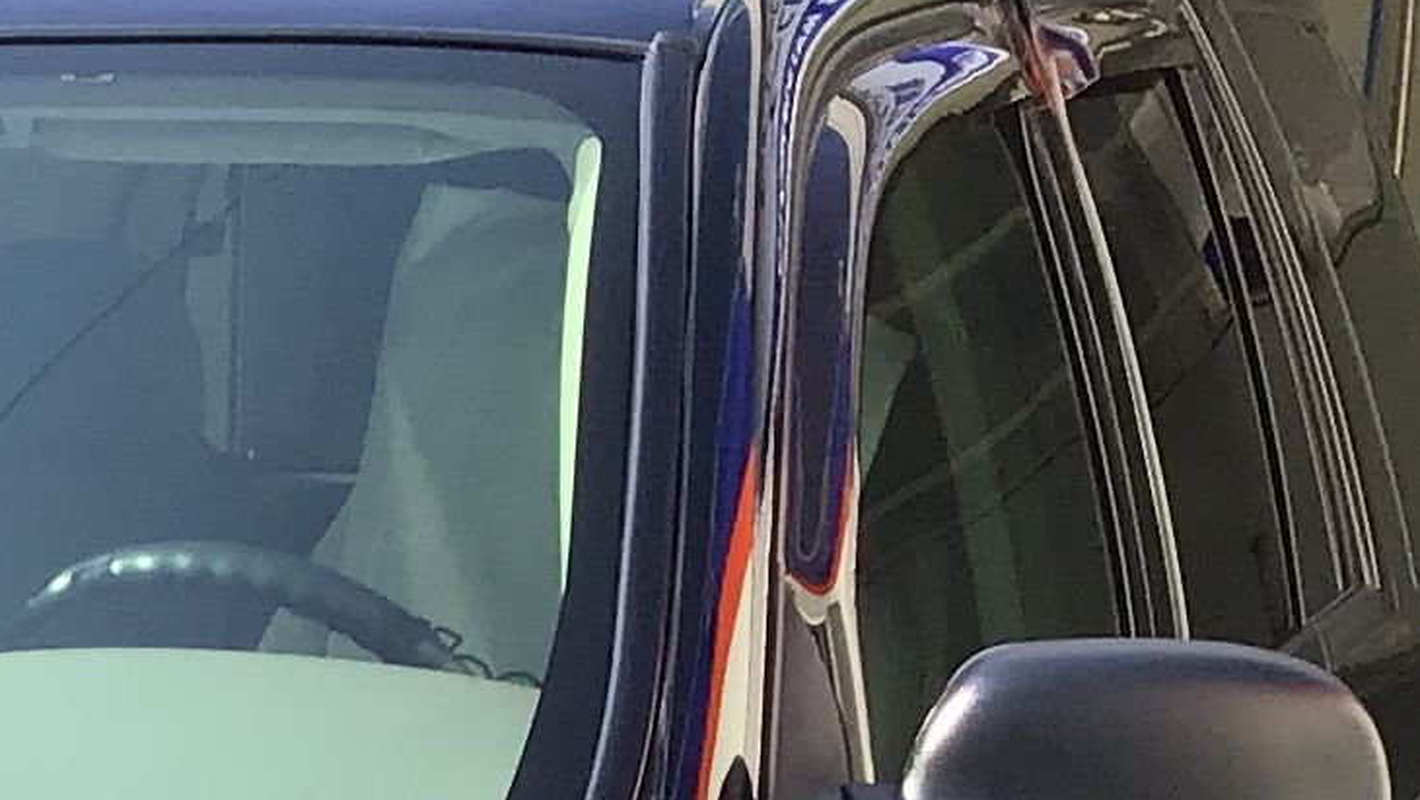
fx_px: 5687
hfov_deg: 13.5
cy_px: 2094
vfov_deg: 7.4
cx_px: -640
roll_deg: +0.4
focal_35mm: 151
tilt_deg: -17.4
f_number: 2.4
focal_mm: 3.3
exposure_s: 1/394
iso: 25
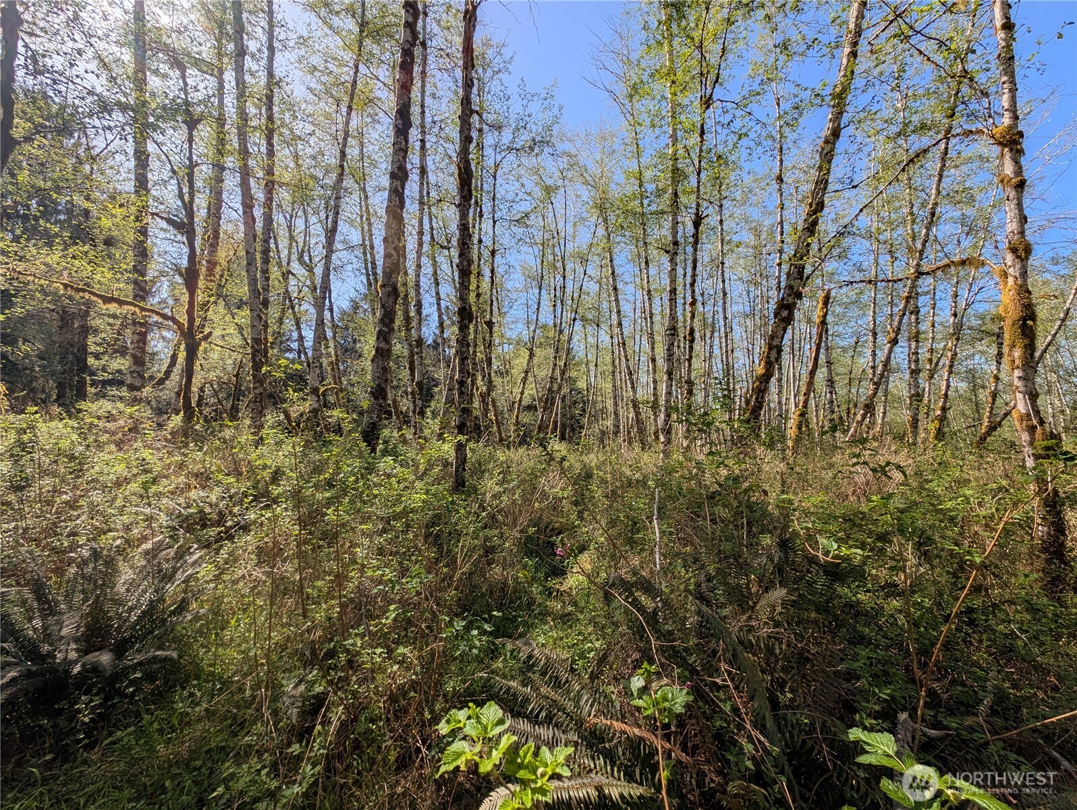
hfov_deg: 110.5
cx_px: 538
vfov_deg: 94.6
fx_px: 374
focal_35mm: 12
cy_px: 405
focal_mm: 2.23
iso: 38
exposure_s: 1/964
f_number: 1.95
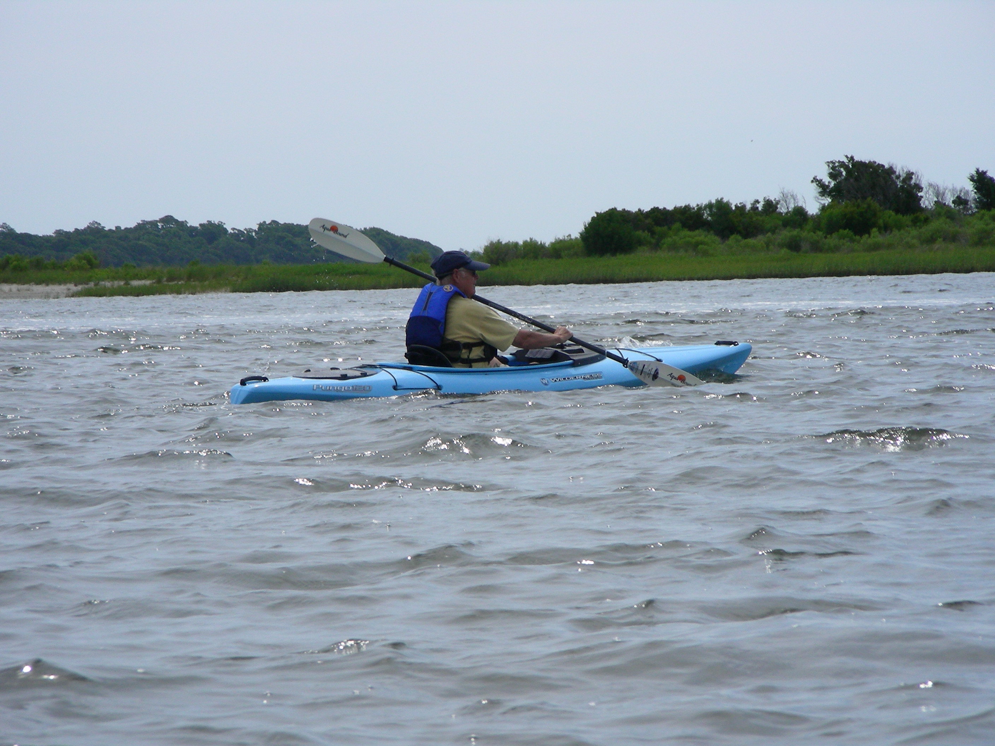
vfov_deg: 7.6
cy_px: 373
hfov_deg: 10.1
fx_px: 5634
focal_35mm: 196
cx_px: 498
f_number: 5.6
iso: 50
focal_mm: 32.7
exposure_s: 1/676
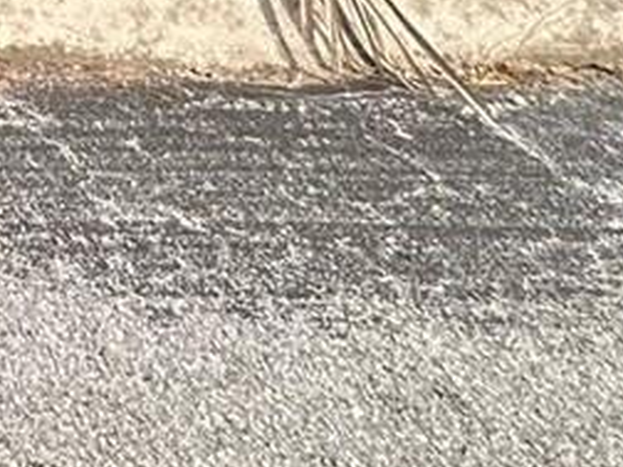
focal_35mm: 89
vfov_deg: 10.9
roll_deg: +0.6
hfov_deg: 14.4
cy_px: -946
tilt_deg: +6.4
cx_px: -883
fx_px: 1602
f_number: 2.2
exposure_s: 1/720
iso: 40
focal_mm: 2.22
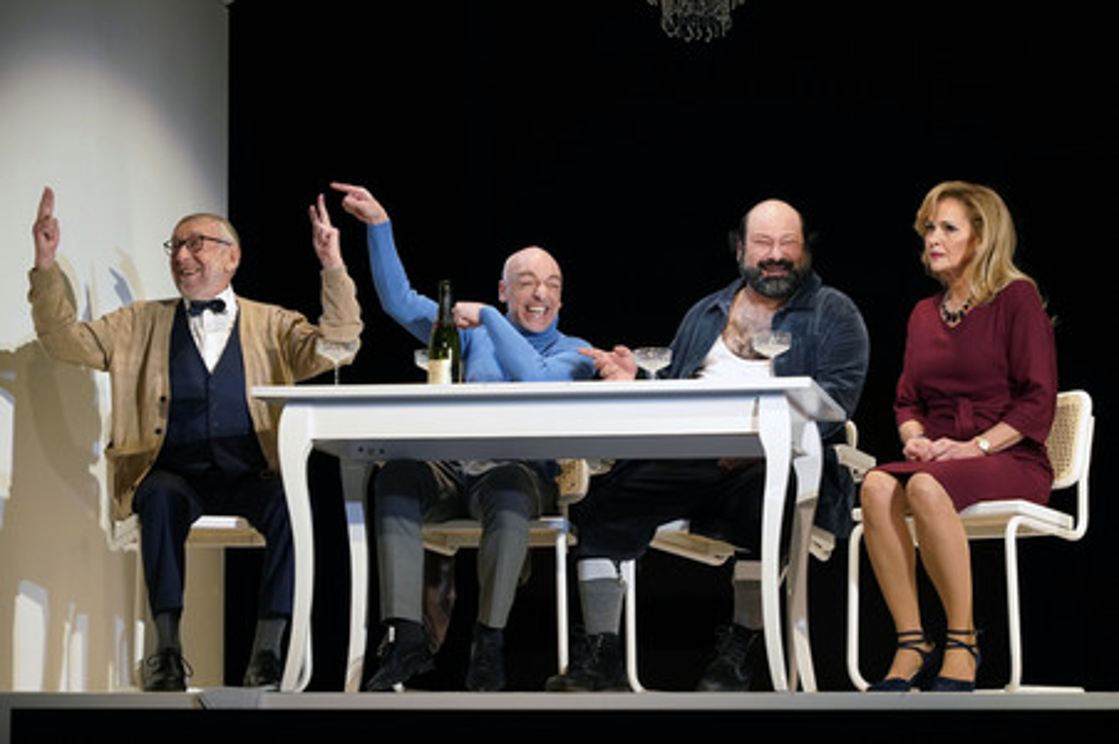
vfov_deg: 14.5
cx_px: 560
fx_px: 2920
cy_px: 372
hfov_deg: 21.7
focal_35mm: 94
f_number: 5.6
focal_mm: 94
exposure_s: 1/320
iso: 3200
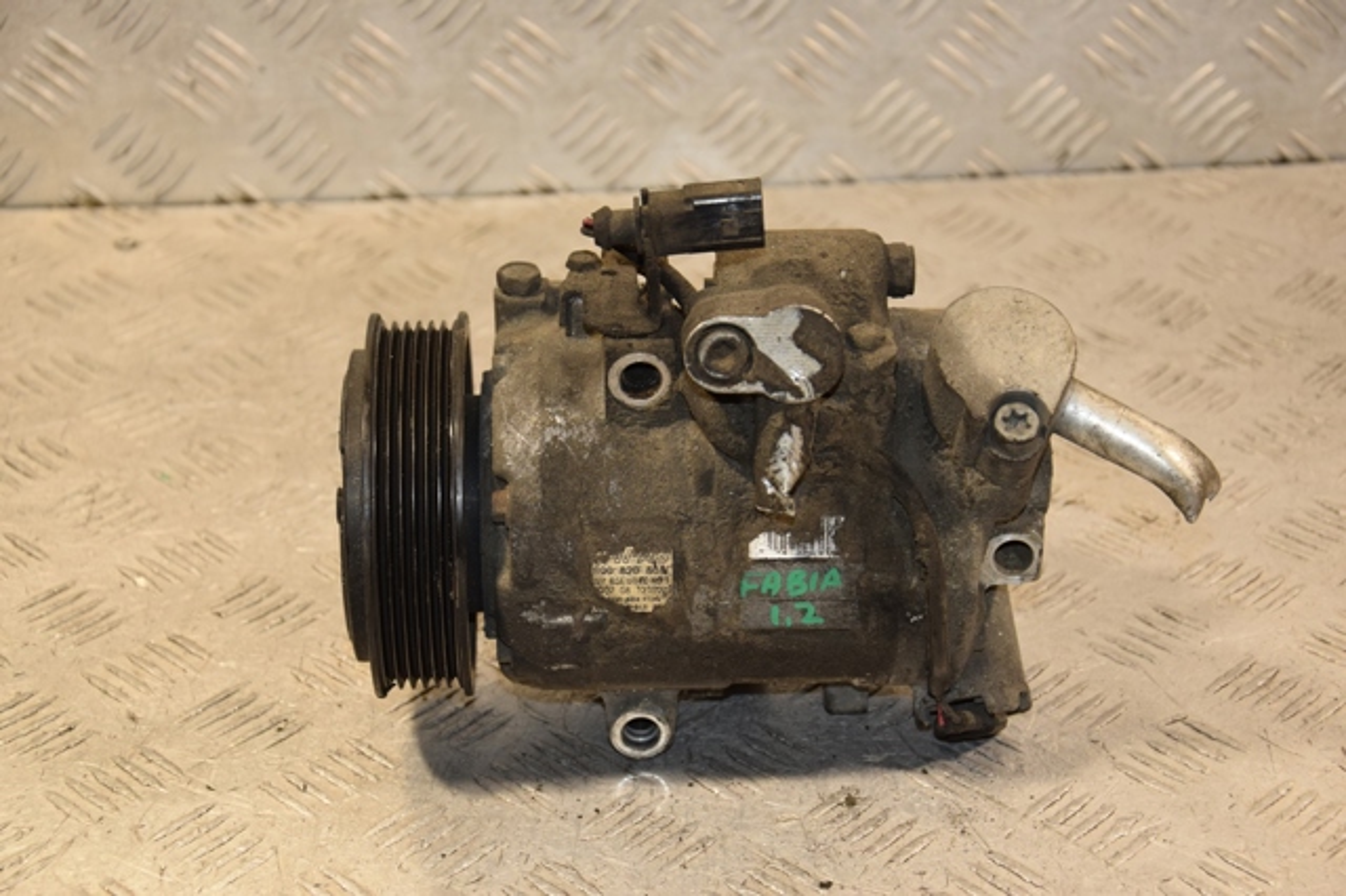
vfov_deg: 17.5
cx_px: 673
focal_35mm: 78
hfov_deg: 26.0
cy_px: 448
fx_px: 2915
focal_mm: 52
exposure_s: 1/125
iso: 800
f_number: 5
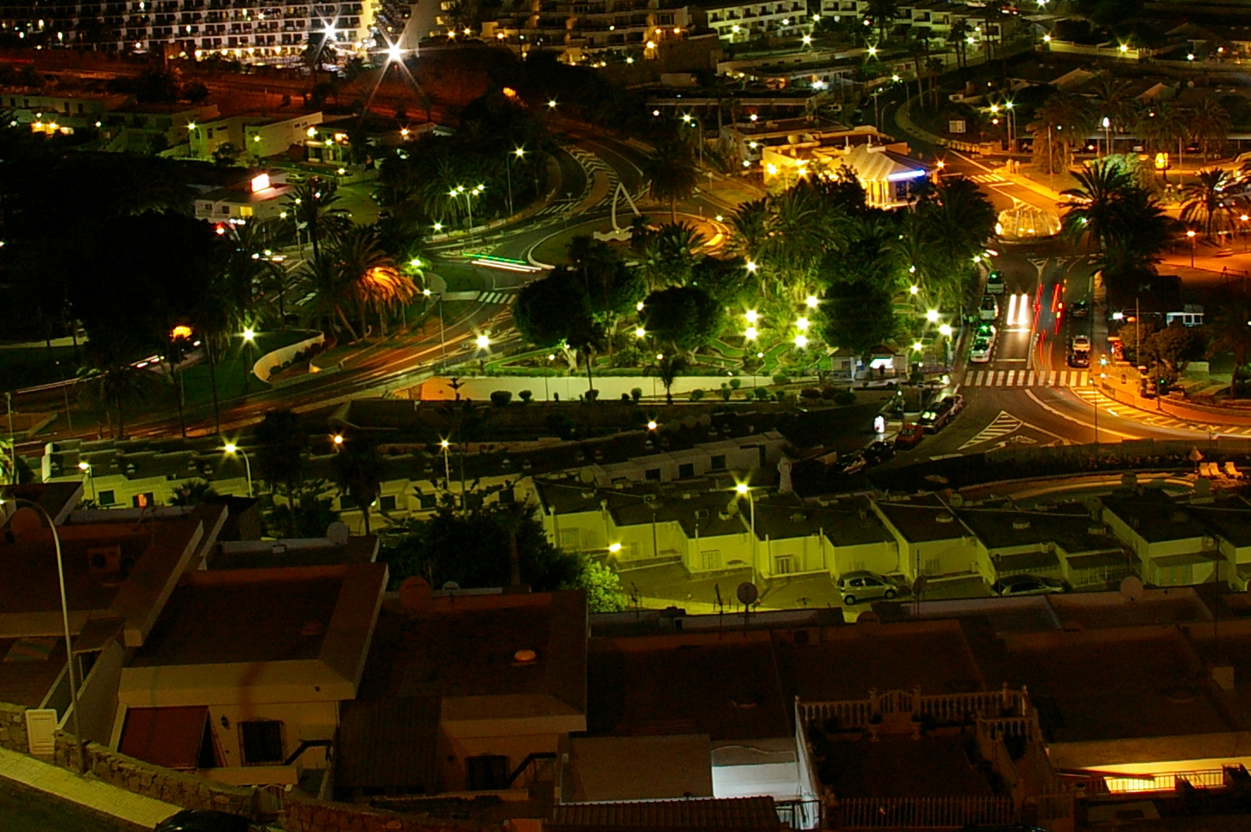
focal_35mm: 56
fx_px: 1944
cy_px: 58
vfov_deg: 23.4
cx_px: 481
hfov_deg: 35.5
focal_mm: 18
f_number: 8
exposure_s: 2
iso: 400
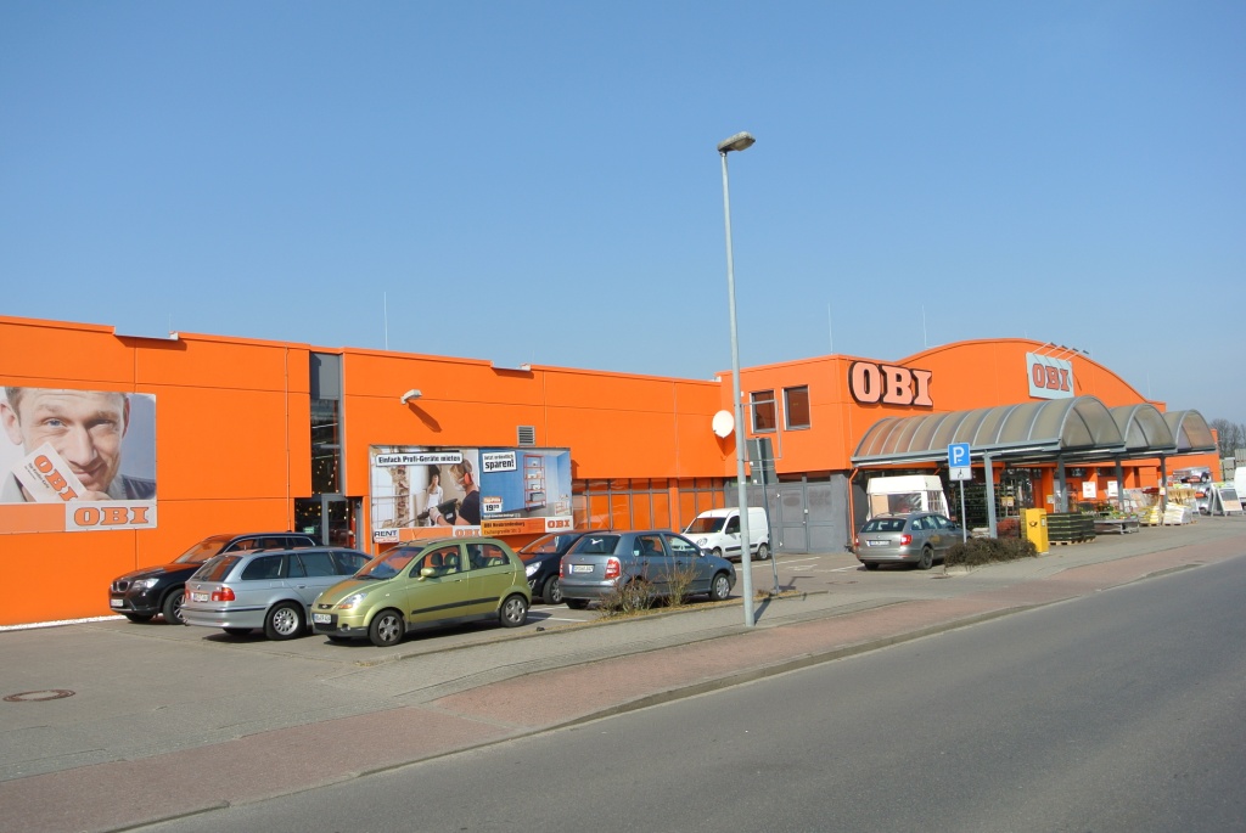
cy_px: 416
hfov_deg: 61.9
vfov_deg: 43.7
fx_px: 1039
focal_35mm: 30
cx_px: 623
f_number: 4.5
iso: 100
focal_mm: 11.4
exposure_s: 1/640
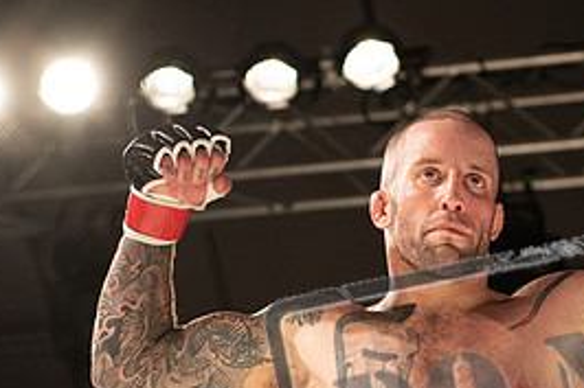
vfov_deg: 8.3
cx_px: 270
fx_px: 2675
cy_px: 336
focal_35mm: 165
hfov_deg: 12.5
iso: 1100
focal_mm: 70
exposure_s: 1/1000
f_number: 2.8
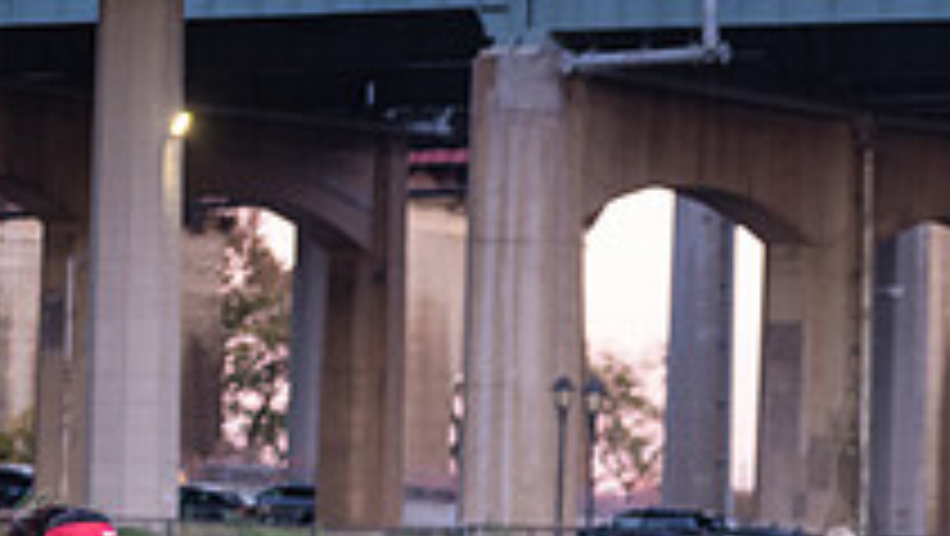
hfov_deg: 8.3
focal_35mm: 258
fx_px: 6503
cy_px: 974
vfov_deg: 4.7
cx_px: 1008
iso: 2000
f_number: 4
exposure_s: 1/320
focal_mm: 80
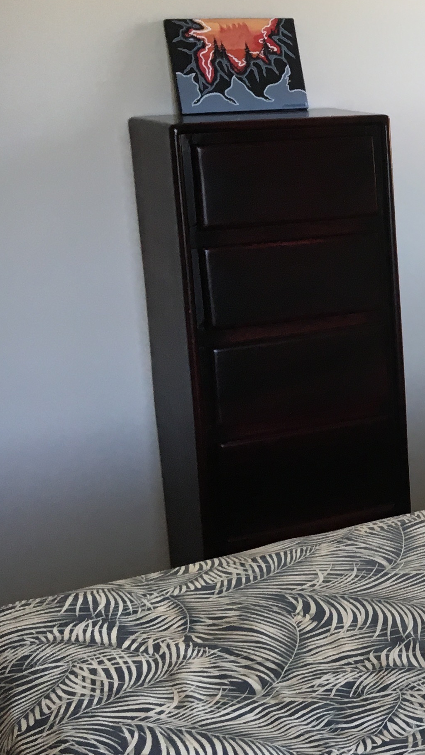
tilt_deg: -12.5
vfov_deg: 30.1
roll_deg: +0.4
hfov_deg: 14.7
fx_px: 1402
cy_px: 303
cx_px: 807
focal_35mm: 70
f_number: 2.2
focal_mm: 4.15
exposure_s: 1/30
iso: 25
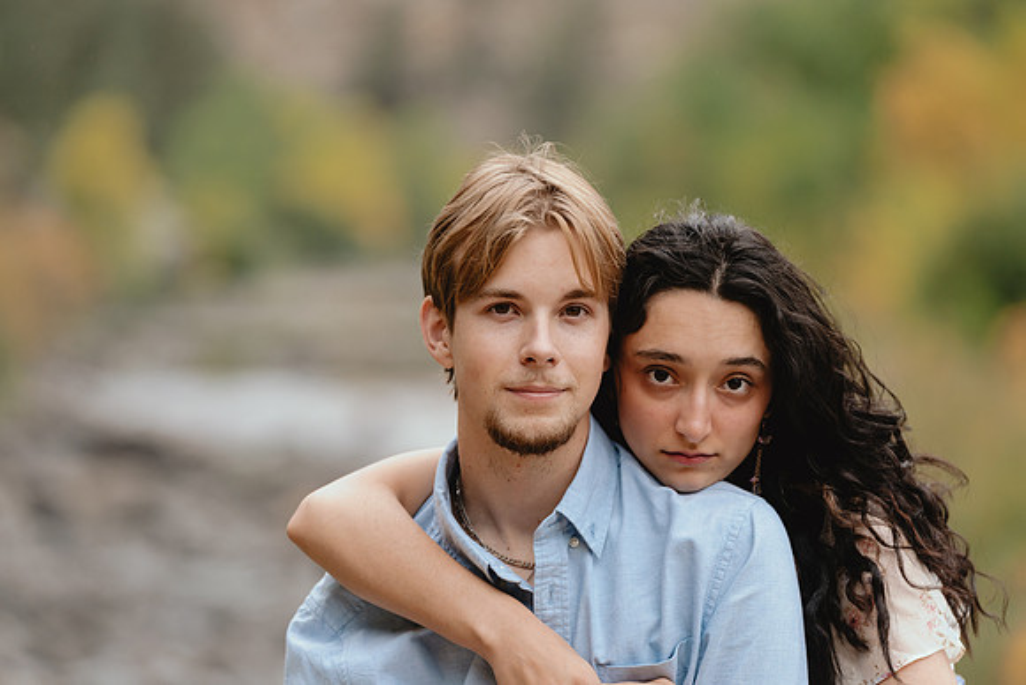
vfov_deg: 7.3
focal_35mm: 188
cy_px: 342
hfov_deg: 10.9
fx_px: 5359
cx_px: 513
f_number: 3.5
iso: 320
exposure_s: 1/250
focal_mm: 188
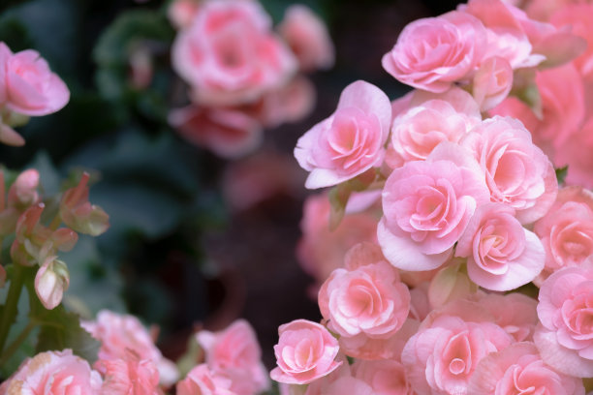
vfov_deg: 4.6
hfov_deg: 6.9
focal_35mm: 300
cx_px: 296
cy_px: 198
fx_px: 4941
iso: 200
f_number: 4.8
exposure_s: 1/200
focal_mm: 200
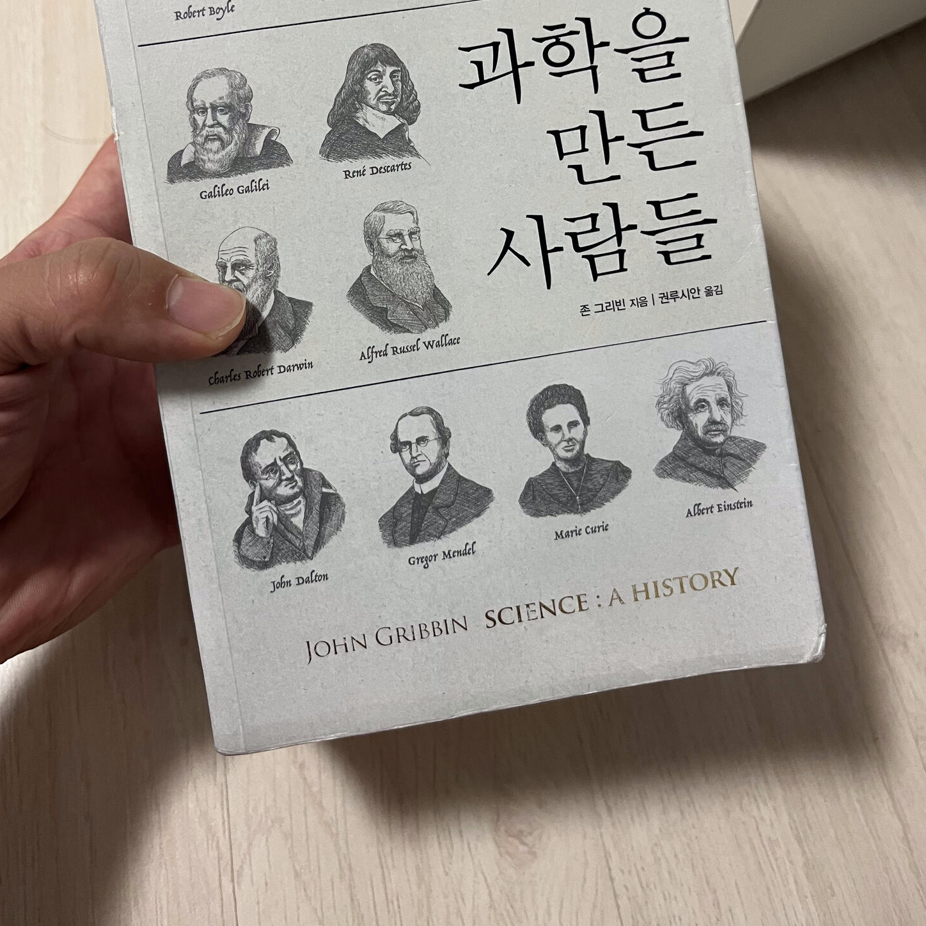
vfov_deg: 49.9
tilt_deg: -60.8
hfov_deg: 51.1
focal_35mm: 32
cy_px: 286
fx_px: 968
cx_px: 445
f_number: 1.6
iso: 250
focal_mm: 5.1
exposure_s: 1/60
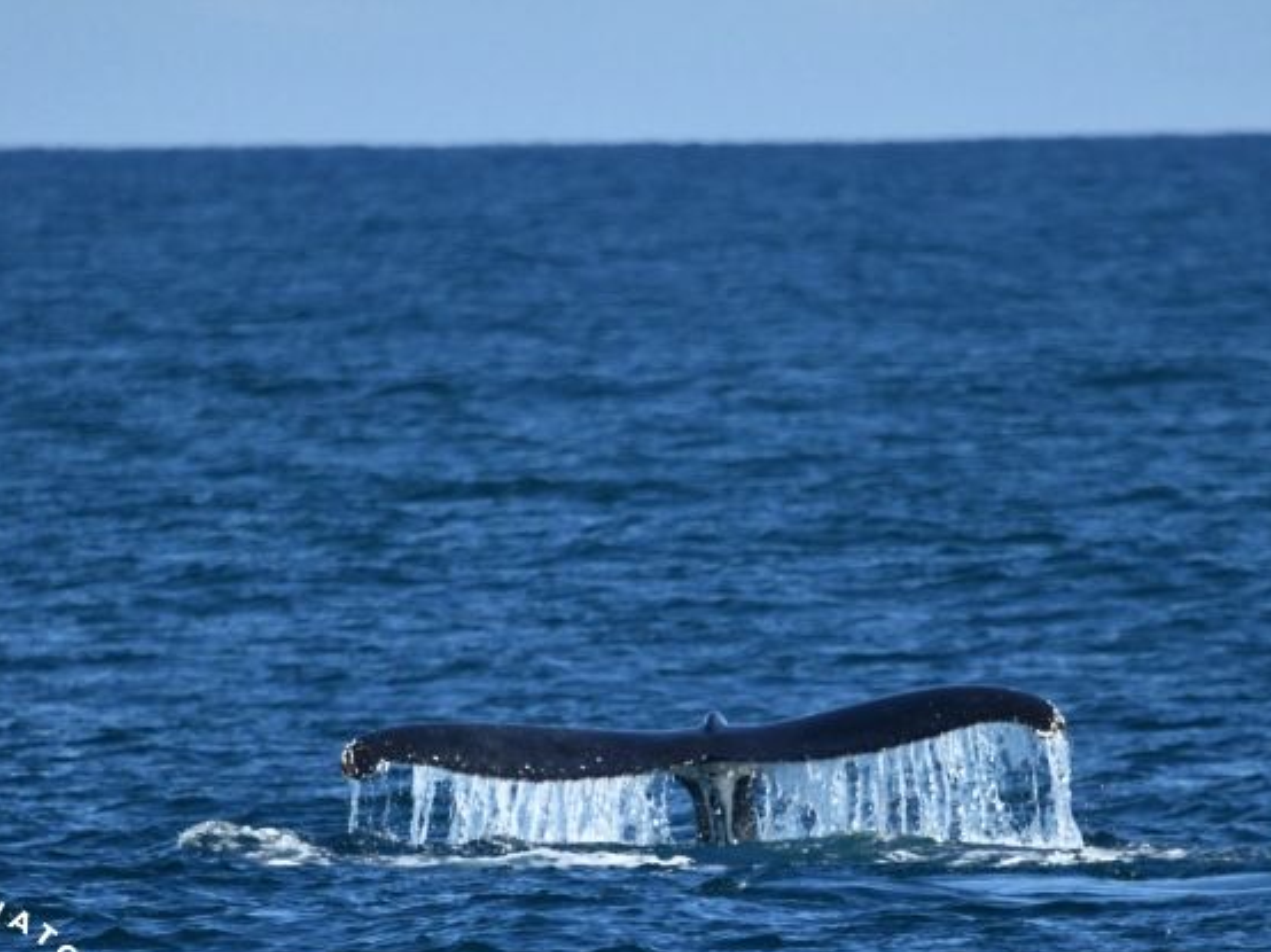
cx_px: 709
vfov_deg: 1.8
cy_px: 607
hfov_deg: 2.4
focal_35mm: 833
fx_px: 30572
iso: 1400
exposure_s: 1/8000
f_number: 6.3
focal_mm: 600
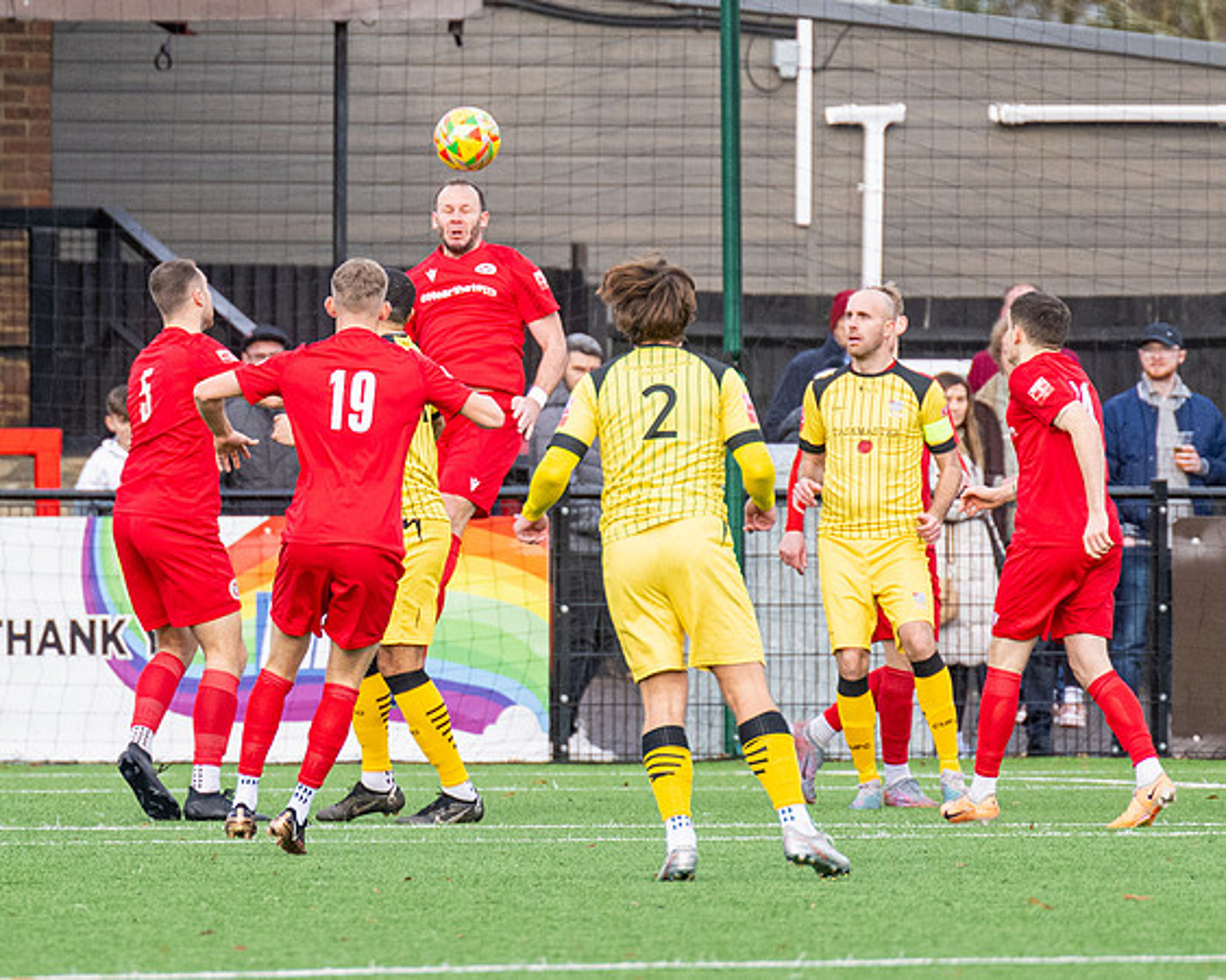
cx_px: 314
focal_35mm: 744
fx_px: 26972
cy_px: 290
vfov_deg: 2.1
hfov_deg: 2.6
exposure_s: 1/1600
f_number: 4
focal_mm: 280
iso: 800
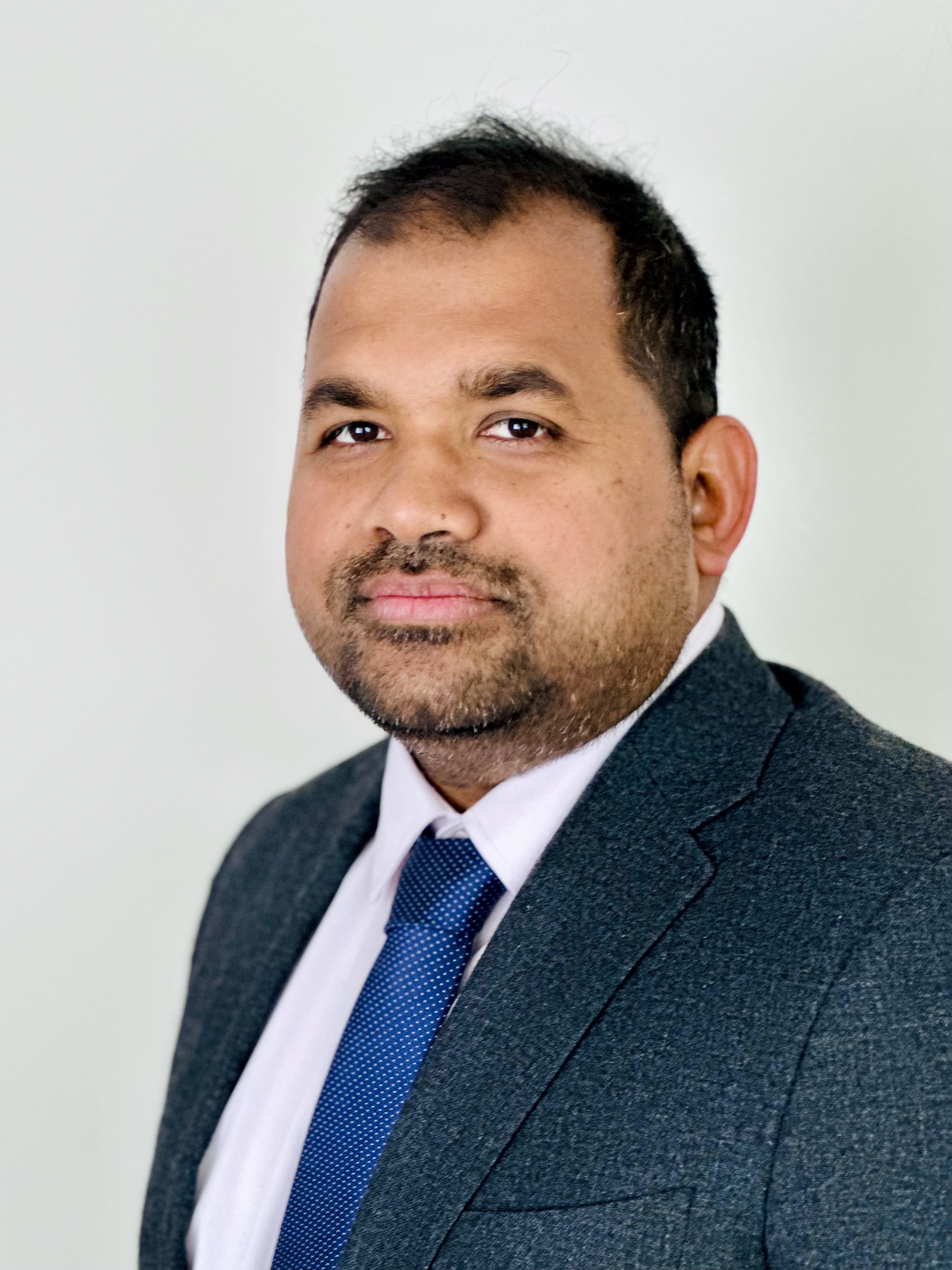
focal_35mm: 77
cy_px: 635
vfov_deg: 25.3
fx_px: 2824
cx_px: 476
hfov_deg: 19.1
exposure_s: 1/15
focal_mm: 9
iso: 500
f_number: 2.8
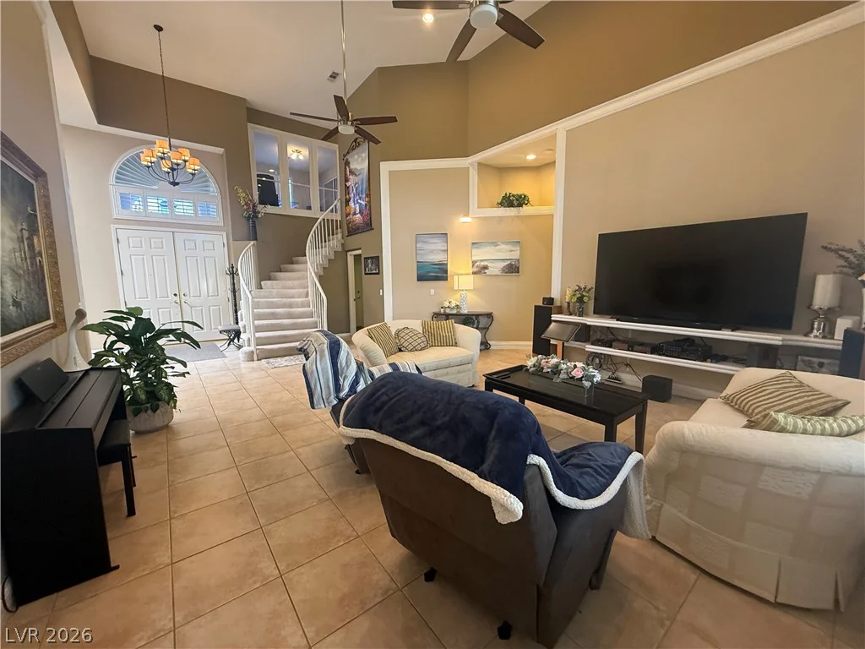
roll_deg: +0.5
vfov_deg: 85.7
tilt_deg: -7.0
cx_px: 432
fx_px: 350
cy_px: 324
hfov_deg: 102.1
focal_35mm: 14
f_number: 2.2
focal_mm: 2.22
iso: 250
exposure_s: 1/60
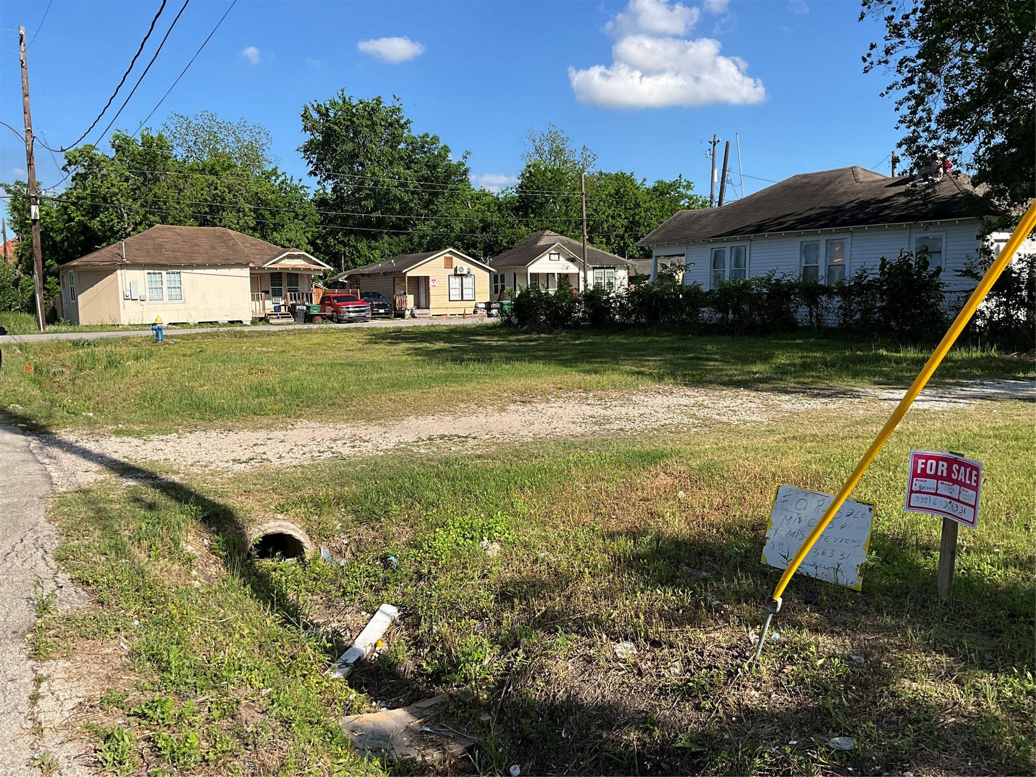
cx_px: 518
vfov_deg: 48.2
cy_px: 388
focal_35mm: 29
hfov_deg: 61.7
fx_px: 868
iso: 25
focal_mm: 3
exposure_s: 1/1848
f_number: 1.8
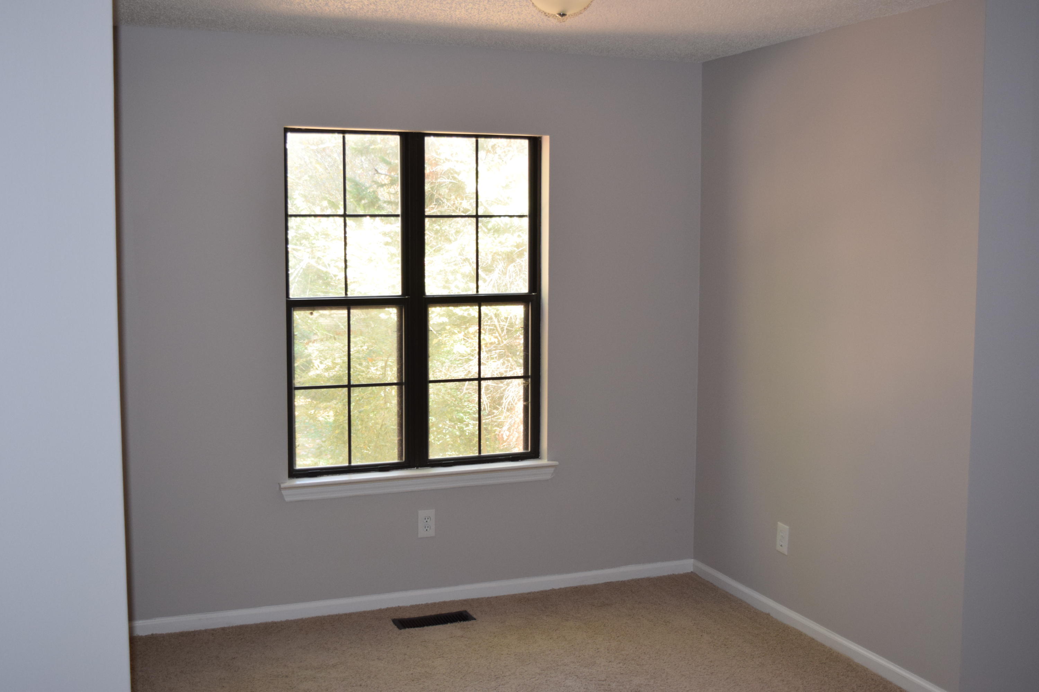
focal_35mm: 40
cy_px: 346
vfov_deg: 33.0
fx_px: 1169
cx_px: 520
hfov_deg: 47.9
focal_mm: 27
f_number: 5
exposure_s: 1/100
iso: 800
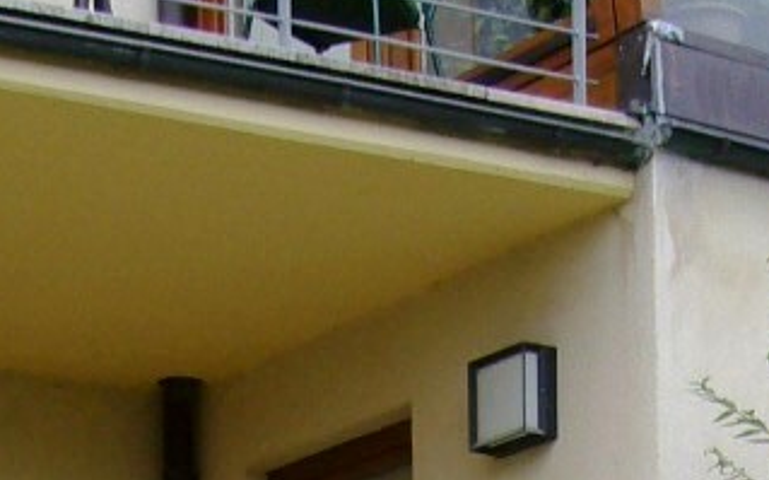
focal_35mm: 149
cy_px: 1488
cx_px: 342
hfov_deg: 14.0
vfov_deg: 7.6
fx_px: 3121
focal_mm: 5.8
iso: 80
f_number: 2.8
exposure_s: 1/160
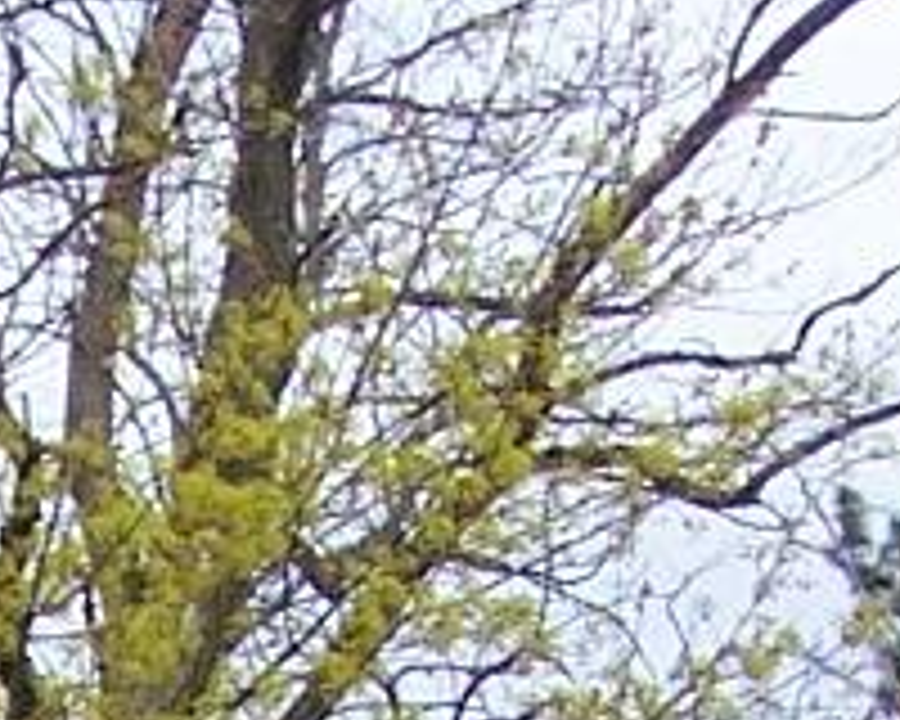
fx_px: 7378
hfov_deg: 6.9
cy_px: 2264
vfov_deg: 5.2
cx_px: -274
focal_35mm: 277
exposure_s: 1/800
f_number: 2.8
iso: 80
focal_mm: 6.3
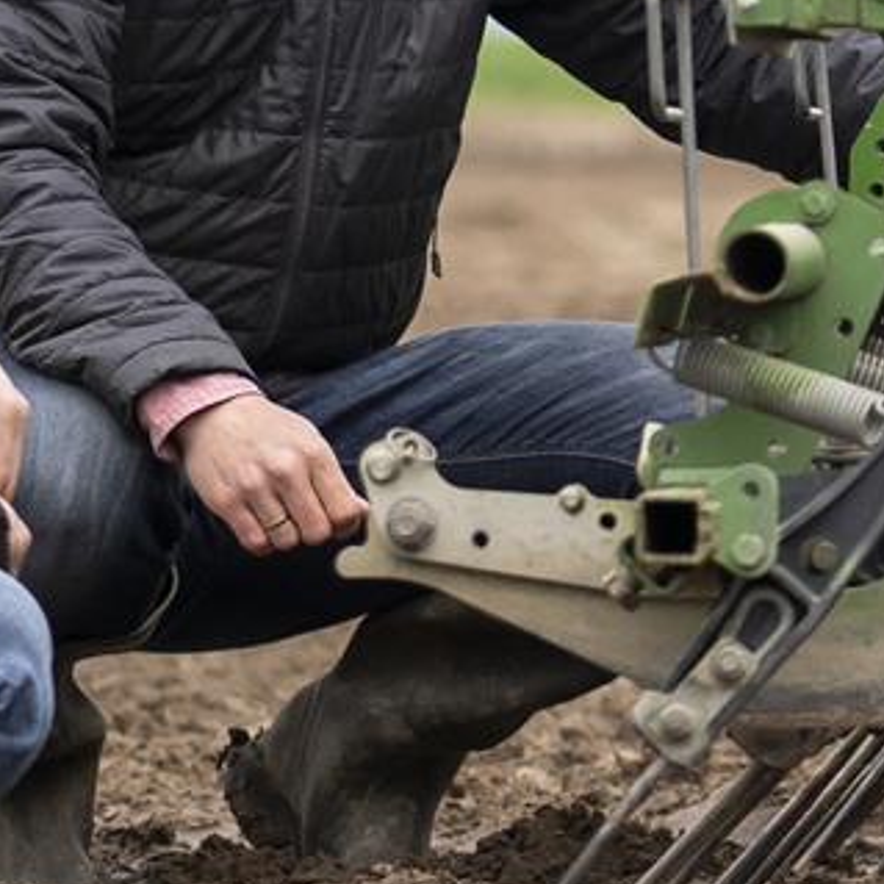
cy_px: -72
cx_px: -158
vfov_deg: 2.9
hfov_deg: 2.9
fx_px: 17306
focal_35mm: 599
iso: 200
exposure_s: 1/1000
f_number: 2.8
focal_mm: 90
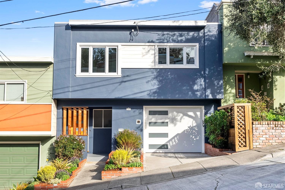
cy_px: 95
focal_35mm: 40
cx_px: 142
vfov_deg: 33.4
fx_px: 317
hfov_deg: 48.5
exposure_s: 1/1000
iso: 100
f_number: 4
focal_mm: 27
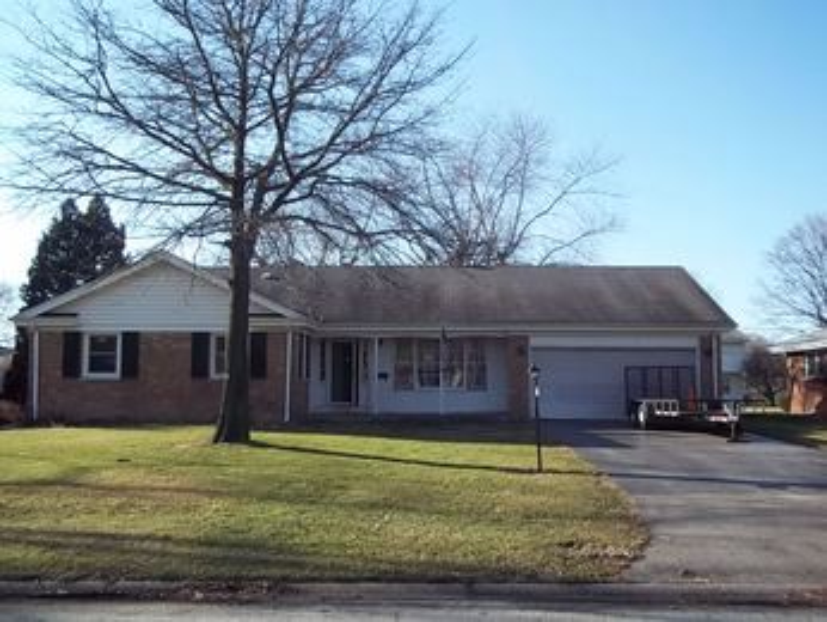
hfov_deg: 51.3
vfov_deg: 39.7
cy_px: 311
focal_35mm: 36
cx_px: 414
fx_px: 861
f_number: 8
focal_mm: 6.5
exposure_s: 1/100
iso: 80
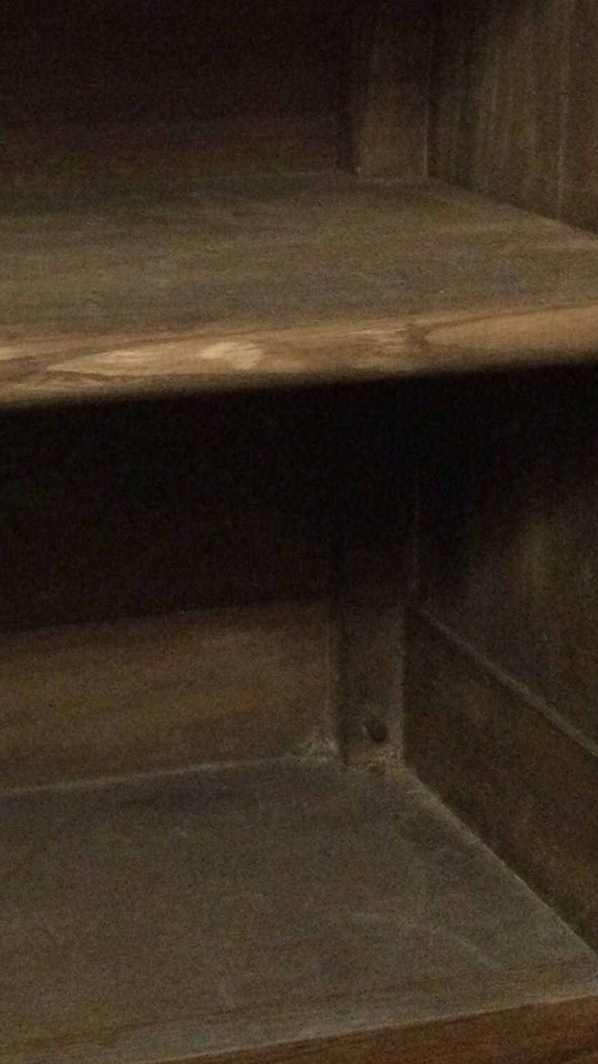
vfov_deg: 28.9
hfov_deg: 16.3
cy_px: 396
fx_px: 2059
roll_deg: +0.8
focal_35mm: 73
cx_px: 61
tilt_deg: -12.9
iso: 800
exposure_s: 1/17
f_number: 2.4
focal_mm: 3.3
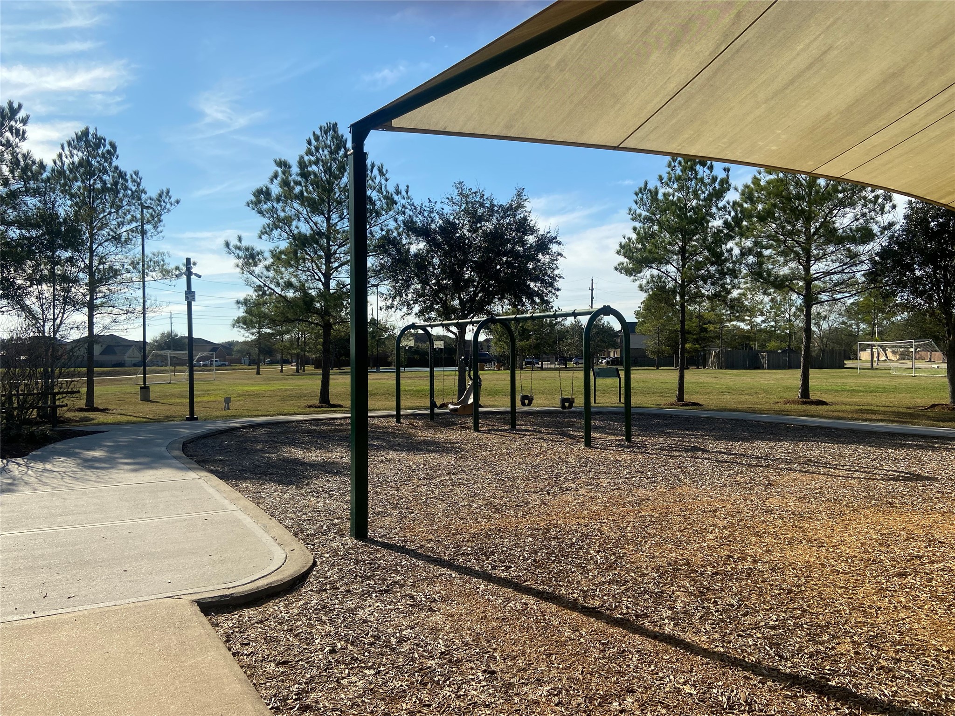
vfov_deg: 53.1
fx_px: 717
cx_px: 478
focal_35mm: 26
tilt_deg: -0.9
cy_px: 358
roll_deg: +0.0
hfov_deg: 67.3
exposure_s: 1/3300
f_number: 1.8
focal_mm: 4.25
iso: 32
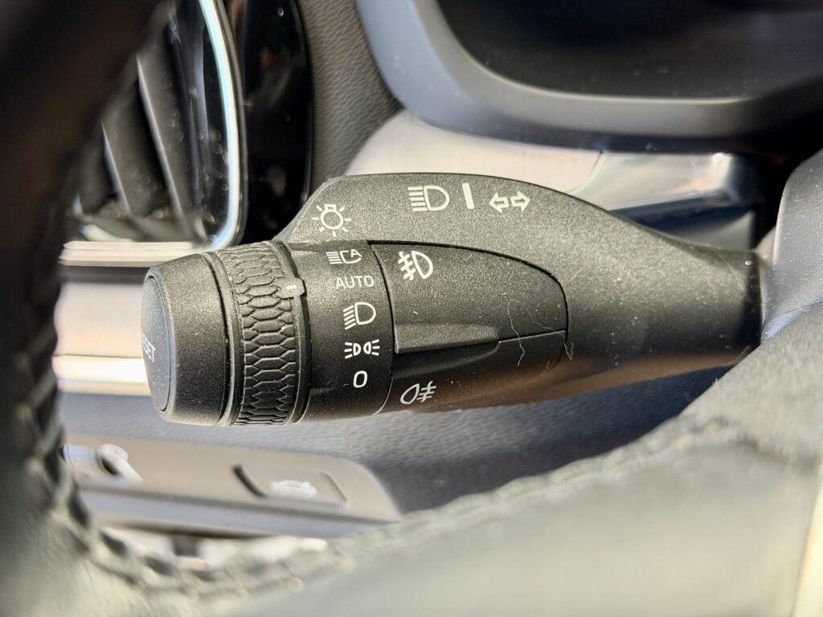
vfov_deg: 30.3
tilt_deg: -34.5
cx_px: 412
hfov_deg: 39.7
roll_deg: +16.6
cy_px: 308
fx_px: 1141
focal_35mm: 48
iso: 400
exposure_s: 1/40
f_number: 1.78
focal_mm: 6.76
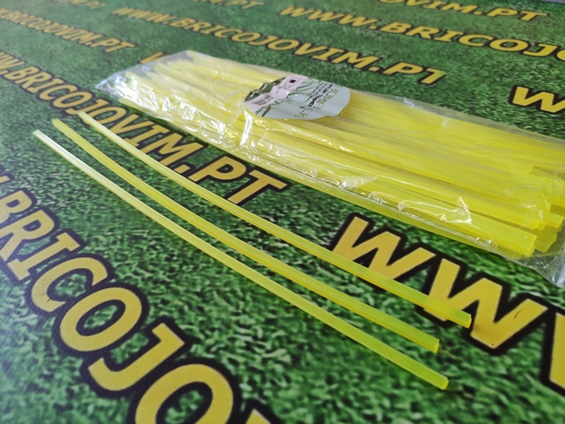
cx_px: 282
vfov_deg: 53.1
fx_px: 425
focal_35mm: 26
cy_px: 212
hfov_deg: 67.3
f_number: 1.75
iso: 297
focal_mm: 4.77
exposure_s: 1/50
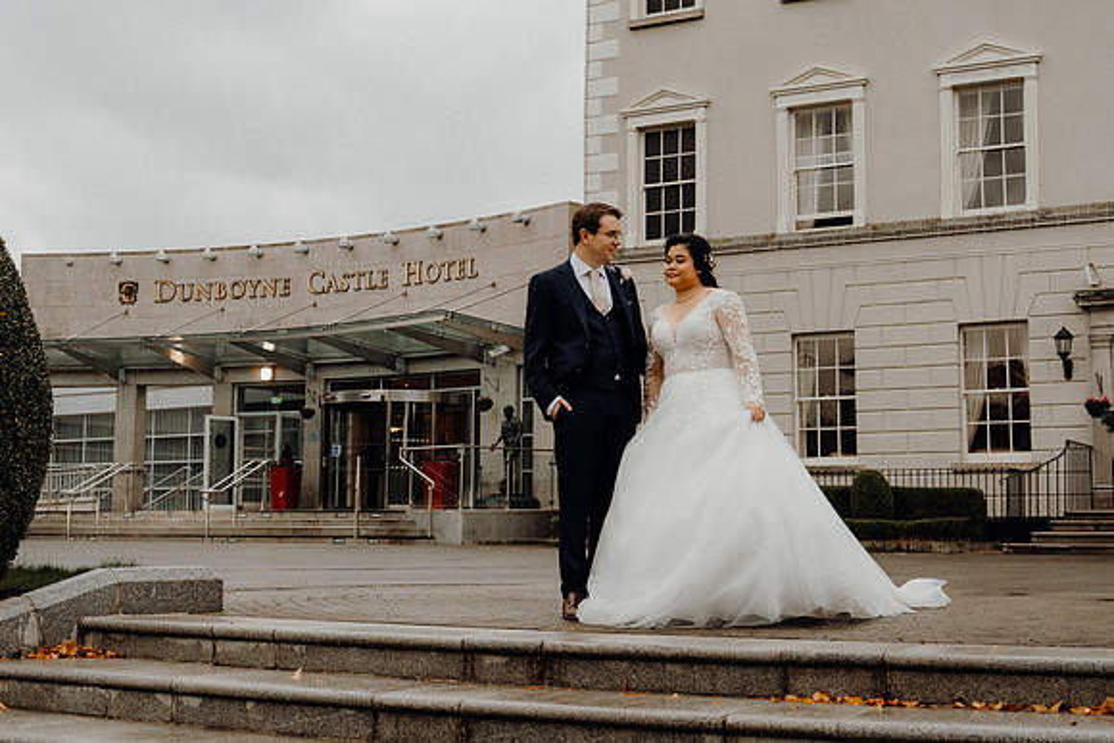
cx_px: 557
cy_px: 372
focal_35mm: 51
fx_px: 1578
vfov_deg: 26.5
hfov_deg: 38.9
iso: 250
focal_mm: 34
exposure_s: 1/160
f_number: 3.5
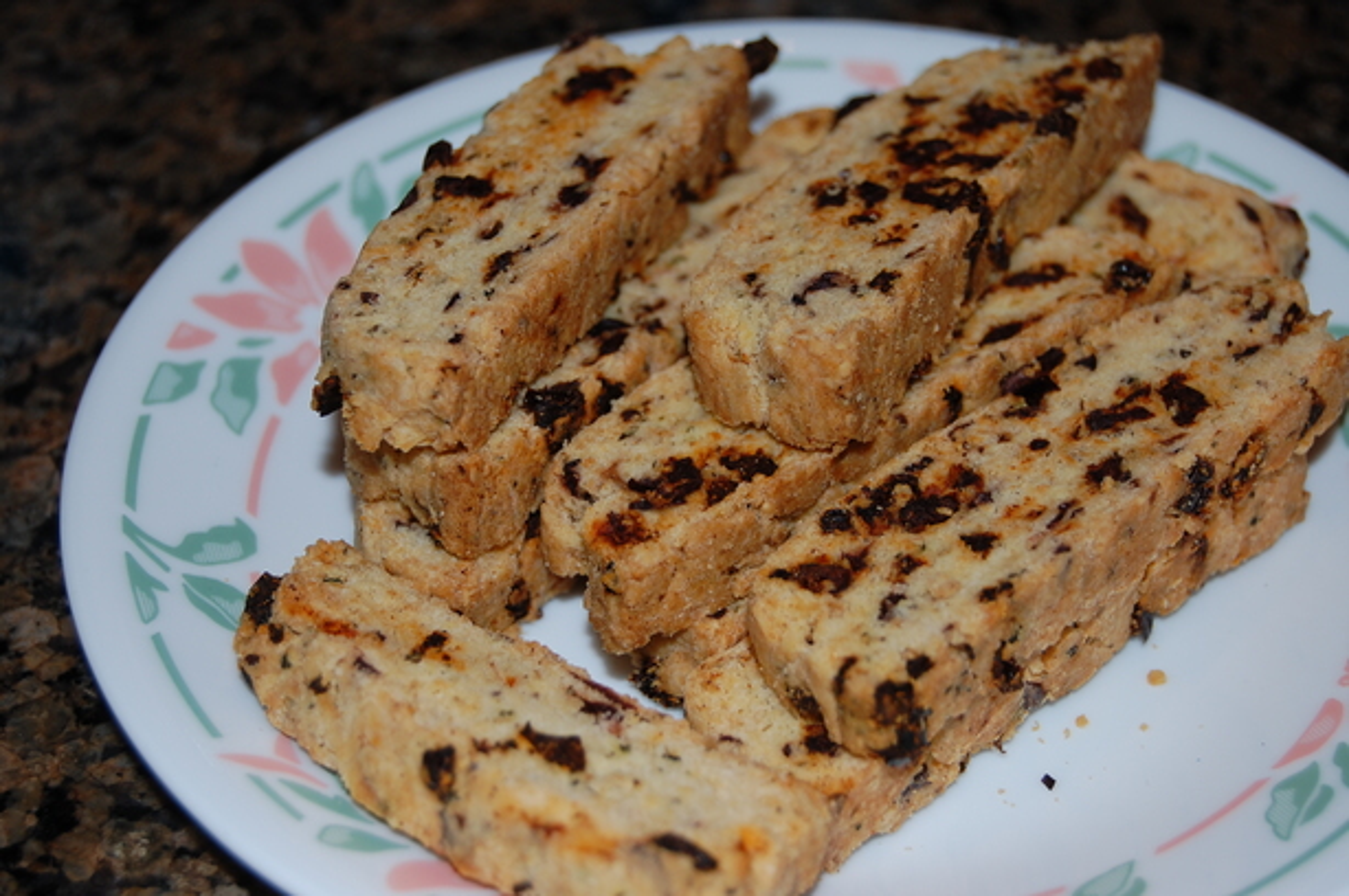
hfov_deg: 26.0
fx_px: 2920
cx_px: 674
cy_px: 448
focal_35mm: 78
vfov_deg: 17.5
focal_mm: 52
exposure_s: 1/125
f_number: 5.6
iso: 200
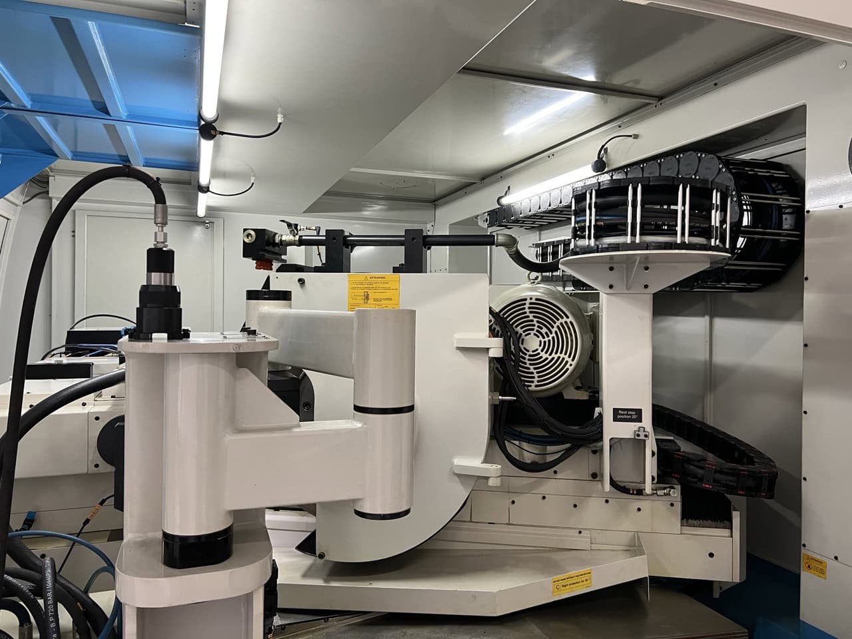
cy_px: 320
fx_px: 640
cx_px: 426
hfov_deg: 67.3
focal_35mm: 26
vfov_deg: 53.1
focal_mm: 5.7
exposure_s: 1/60
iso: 160
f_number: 1.5
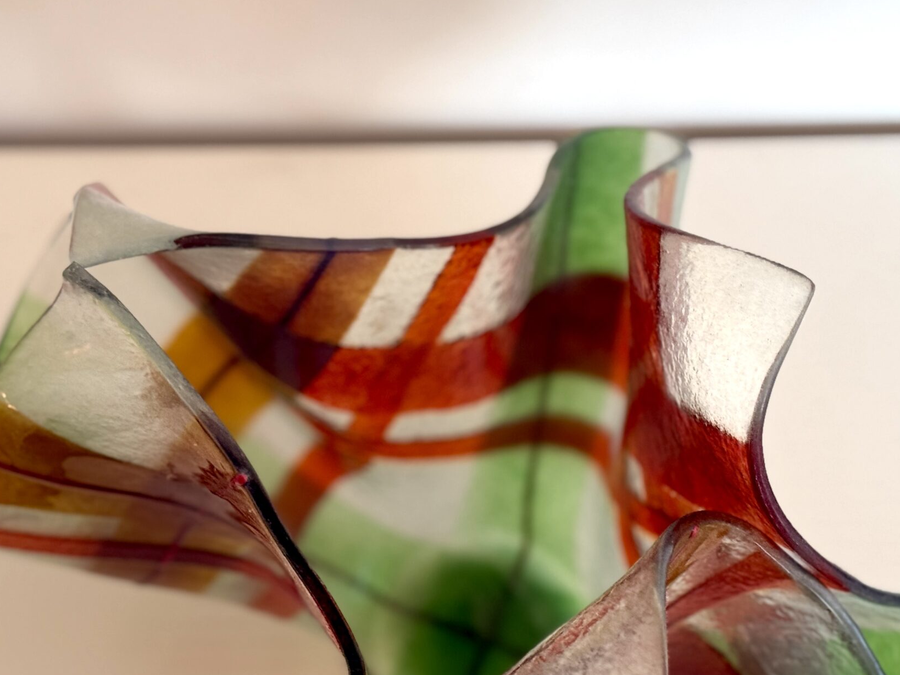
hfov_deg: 26.0
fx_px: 1950
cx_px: 459
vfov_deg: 19.5
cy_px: 515
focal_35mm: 75
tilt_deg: -68.7
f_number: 1.78
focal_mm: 6.76
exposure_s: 1/60
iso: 125
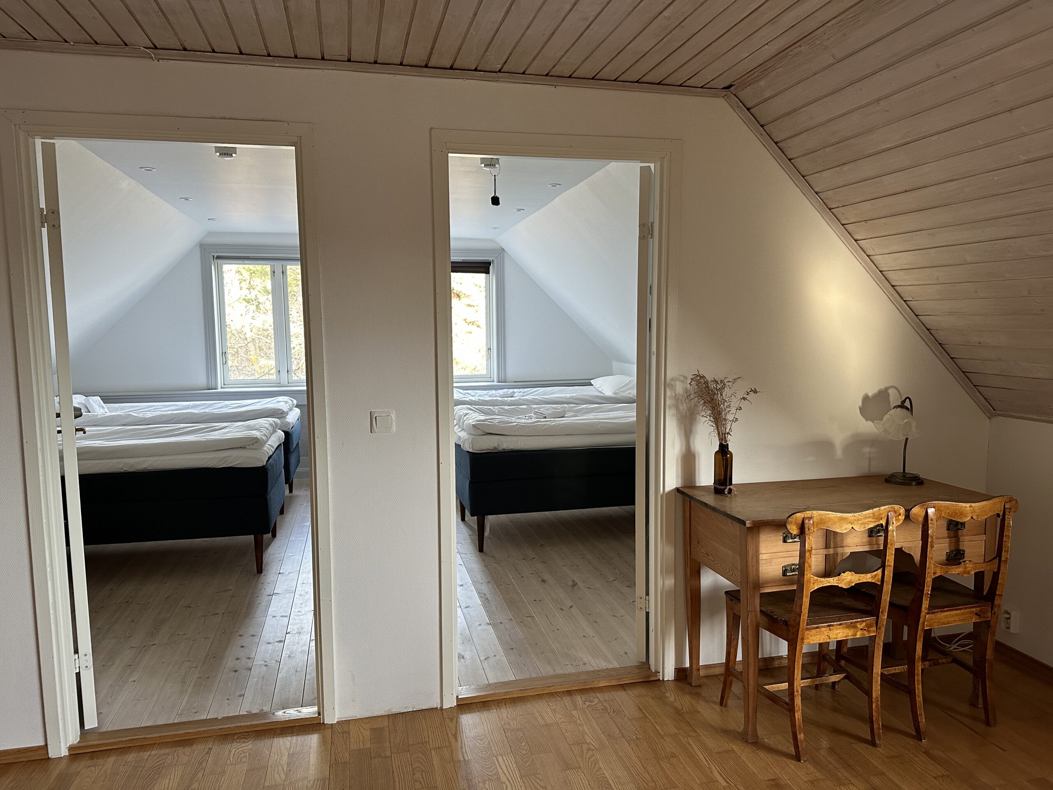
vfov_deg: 56.8
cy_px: 395
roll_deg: +0.4
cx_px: 526
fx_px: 730
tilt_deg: -6.3
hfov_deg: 71.6
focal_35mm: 24
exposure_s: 1/83
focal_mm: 6.86
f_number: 1.78
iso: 250
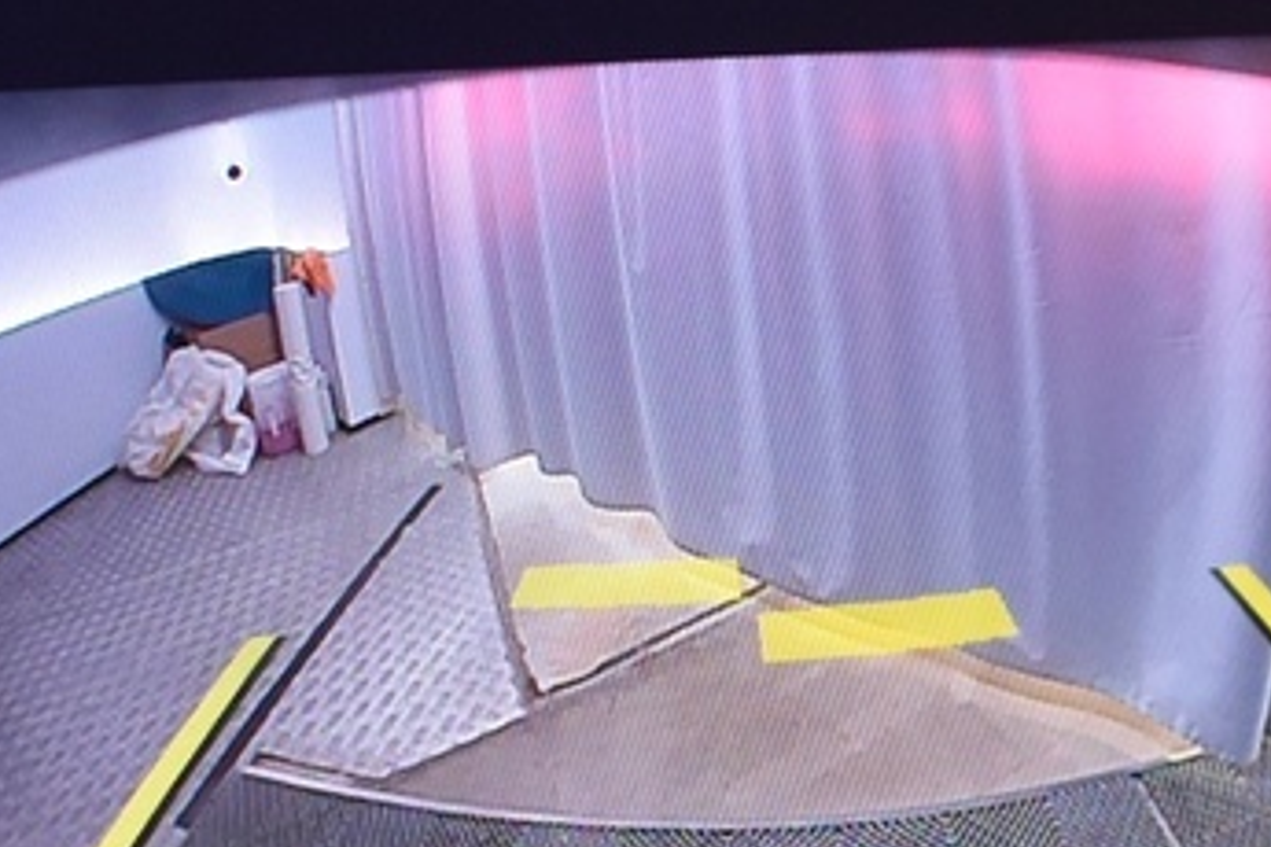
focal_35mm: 155
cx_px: 542
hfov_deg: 13.2
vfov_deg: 8.7
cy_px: 1204
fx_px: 5472
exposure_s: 1/30
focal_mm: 22
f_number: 3.8
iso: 1100
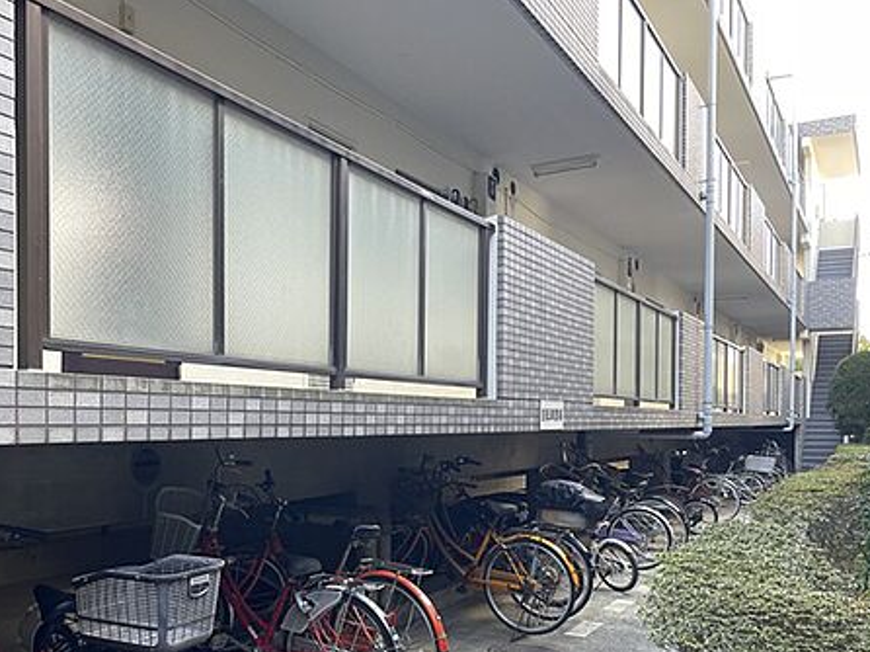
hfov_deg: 51.8
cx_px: 297
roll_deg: -0.3
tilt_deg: -0.7
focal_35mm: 35
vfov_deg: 40.2
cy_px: 435
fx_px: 879
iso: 64
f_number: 1.6
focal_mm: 4.2
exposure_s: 1/121
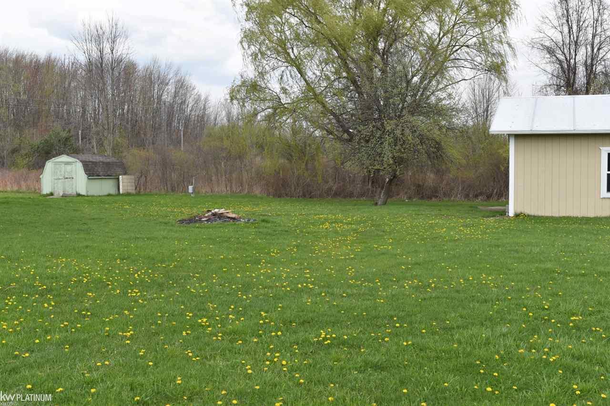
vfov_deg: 28.9
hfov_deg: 42.3
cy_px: 203
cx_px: 305
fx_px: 788
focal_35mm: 46
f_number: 9
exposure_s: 1/320
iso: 200
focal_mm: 31
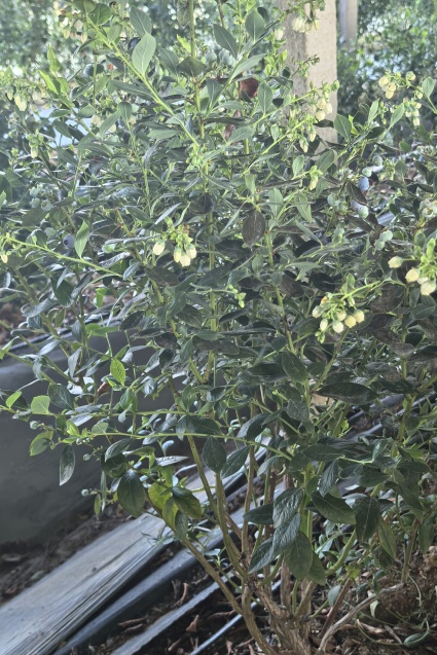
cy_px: 378
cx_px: 275
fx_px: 855
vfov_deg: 41.8
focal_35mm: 47
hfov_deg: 28.6
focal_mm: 6.98
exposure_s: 1/927
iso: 400
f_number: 1.4
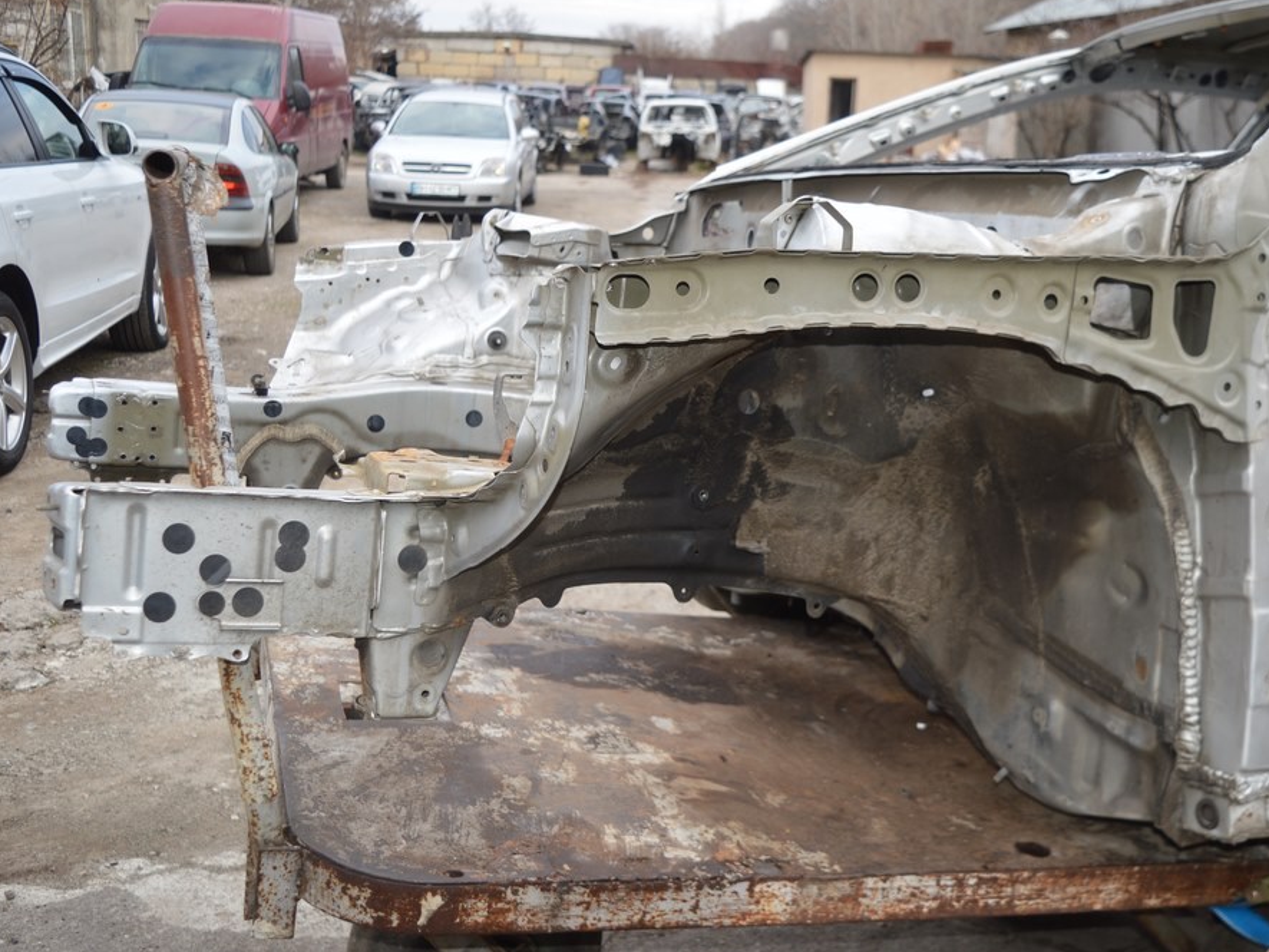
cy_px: 468
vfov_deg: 36.0
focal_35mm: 40
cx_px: 700
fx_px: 1467
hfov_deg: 46.7
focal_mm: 24
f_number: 4
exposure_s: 1/125
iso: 125
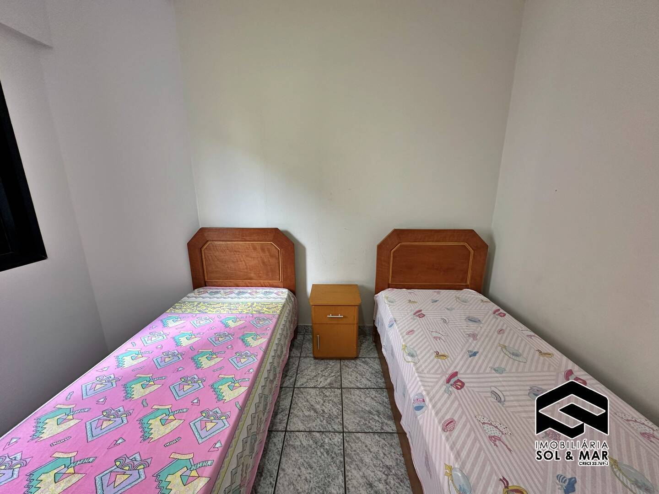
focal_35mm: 14
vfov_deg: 85.7
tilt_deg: -13.4
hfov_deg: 102.1
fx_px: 267
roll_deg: -0.1
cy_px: 247
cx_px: 330
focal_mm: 2.22
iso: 200
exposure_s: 1/120
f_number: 2.2
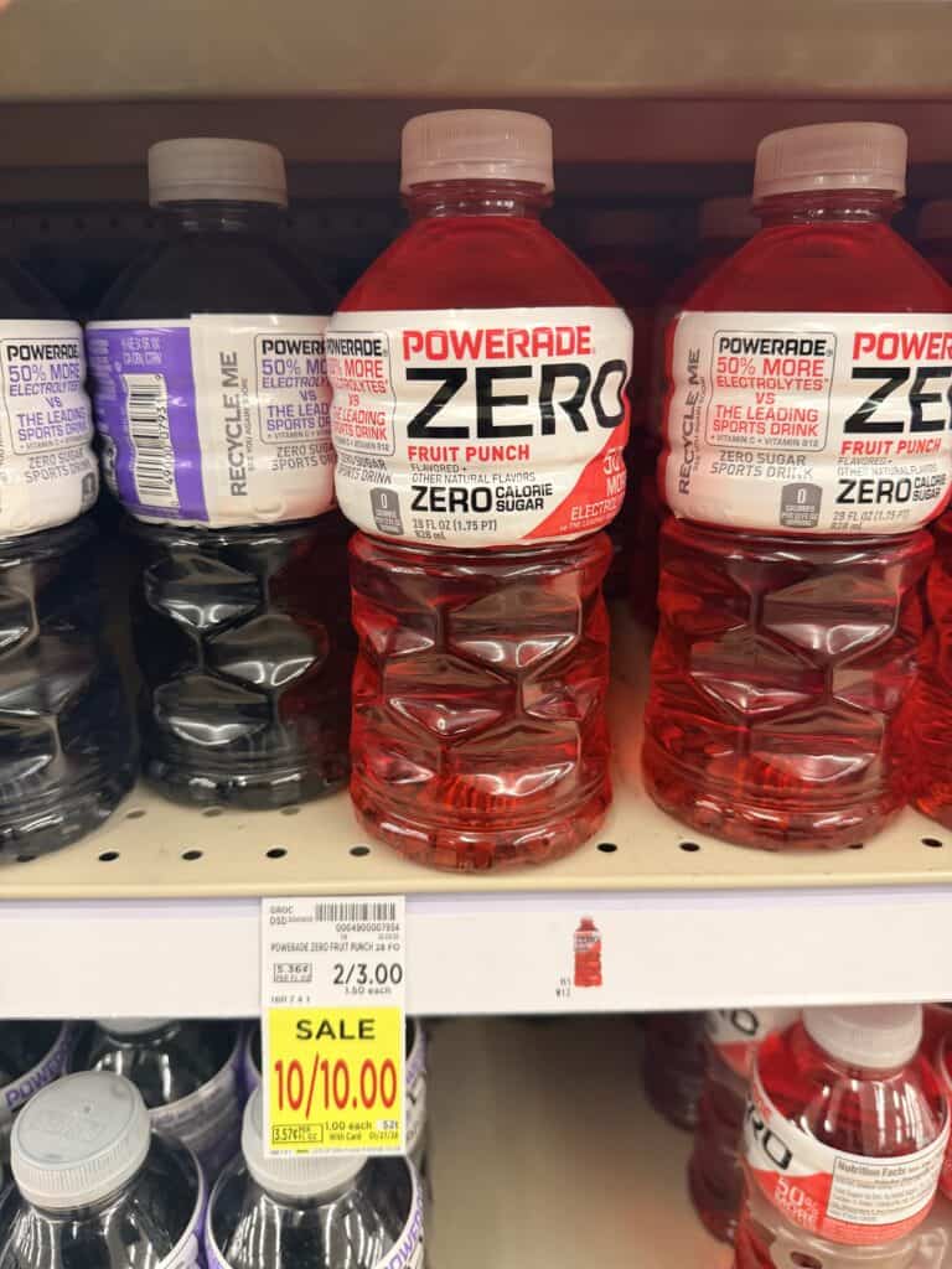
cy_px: 634
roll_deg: +0.2
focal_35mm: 24
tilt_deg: -22.9
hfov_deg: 56.8
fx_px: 880
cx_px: 476
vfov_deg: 71.6
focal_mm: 6.76
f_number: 1.78
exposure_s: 1/64
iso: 200
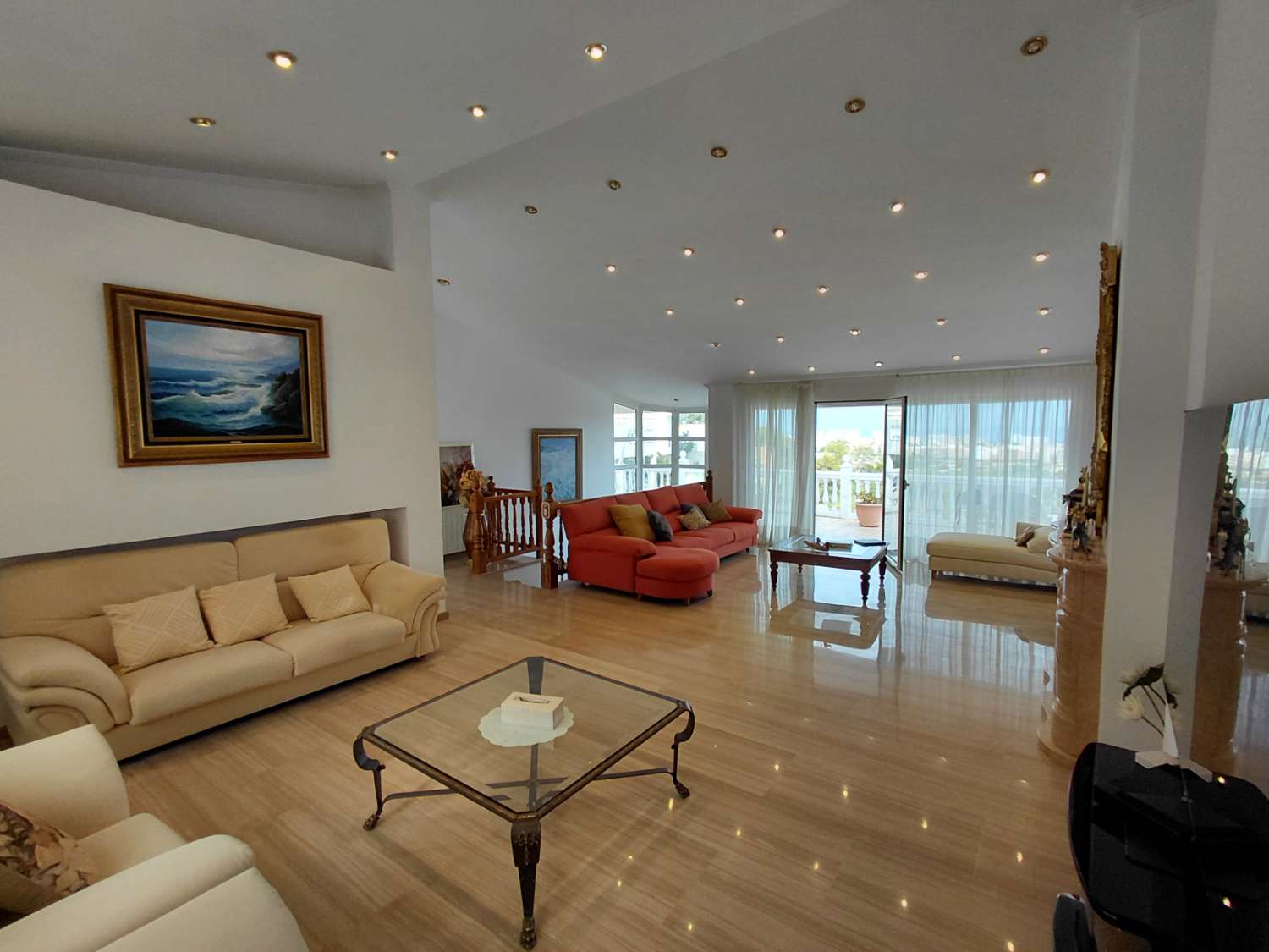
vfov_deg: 78.1
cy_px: 476
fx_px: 587
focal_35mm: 16
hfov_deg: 94.5
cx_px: 634
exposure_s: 1/192
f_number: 2.2
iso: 40
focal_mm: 1.64
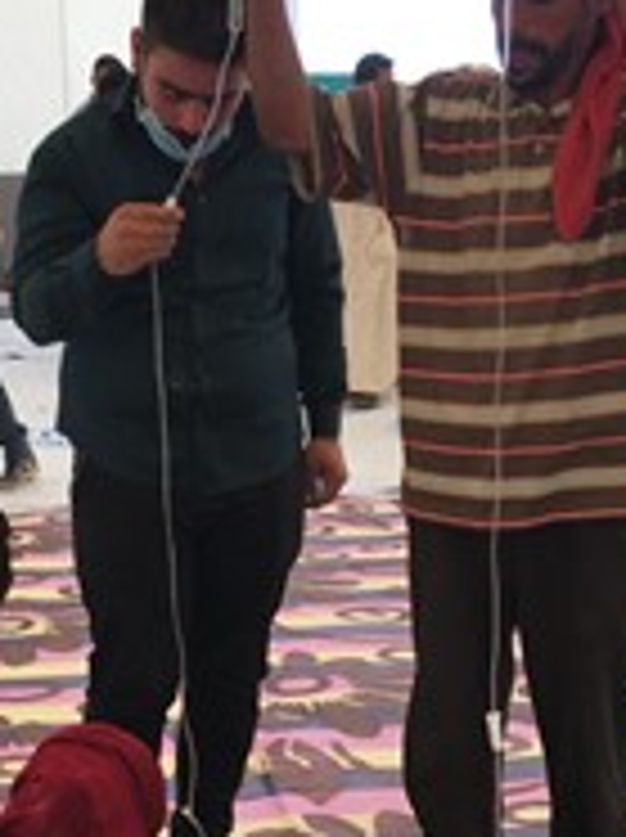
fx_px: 1523
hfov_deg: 23.1
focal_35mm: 63
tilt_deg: -17.8
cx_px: 216
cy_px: 641
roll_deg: +1.6
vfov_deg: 30.2
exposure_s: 1/115
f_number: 2.2
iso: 25
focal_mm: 4.15
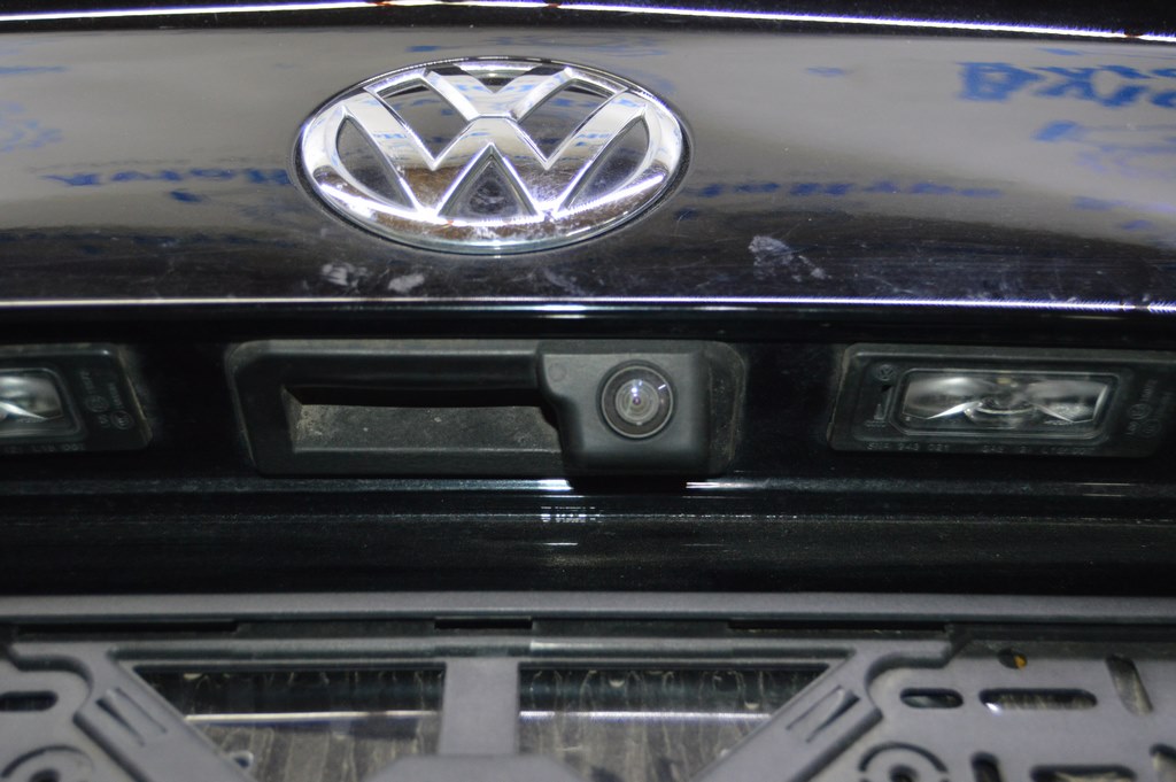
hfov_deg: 41.1
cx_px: 588
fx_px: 1567
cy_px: 391
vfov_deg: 28.0
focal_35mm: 48
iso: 1600
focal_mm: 32
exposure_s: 1/60
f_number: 4.5
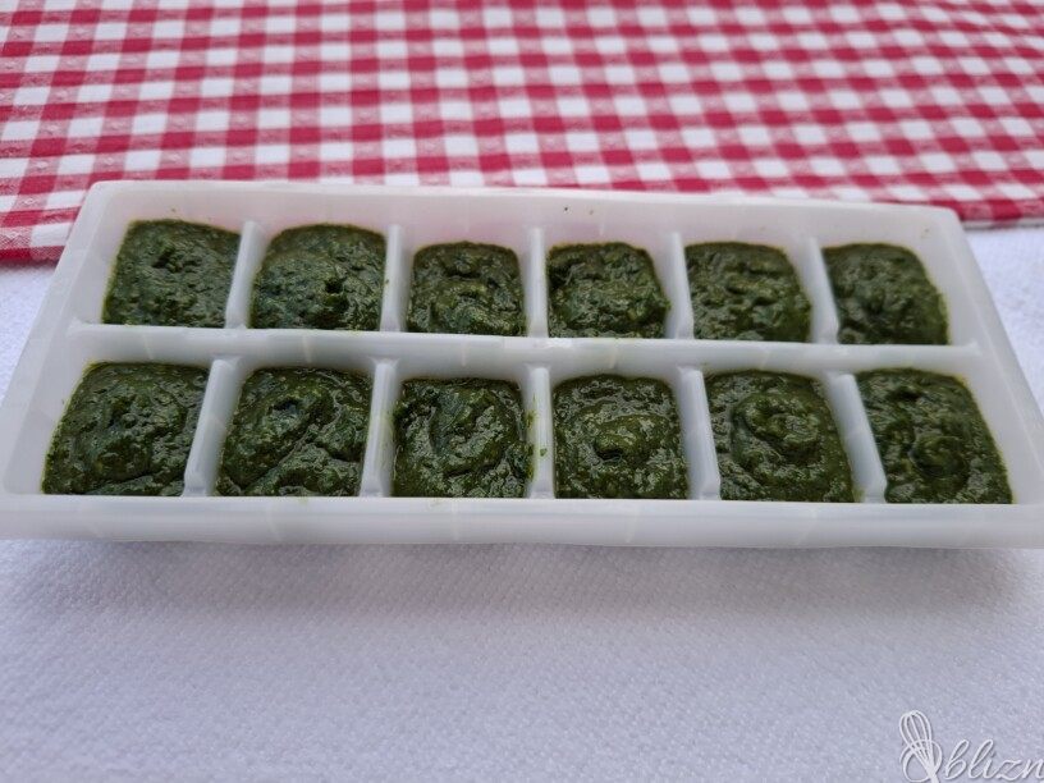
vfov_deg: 58.9
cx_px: 522
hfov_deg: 73.9
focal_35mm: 23
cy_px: 392
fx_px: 694
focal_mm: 5.54
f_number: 1.8
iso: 50
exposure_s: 1/345
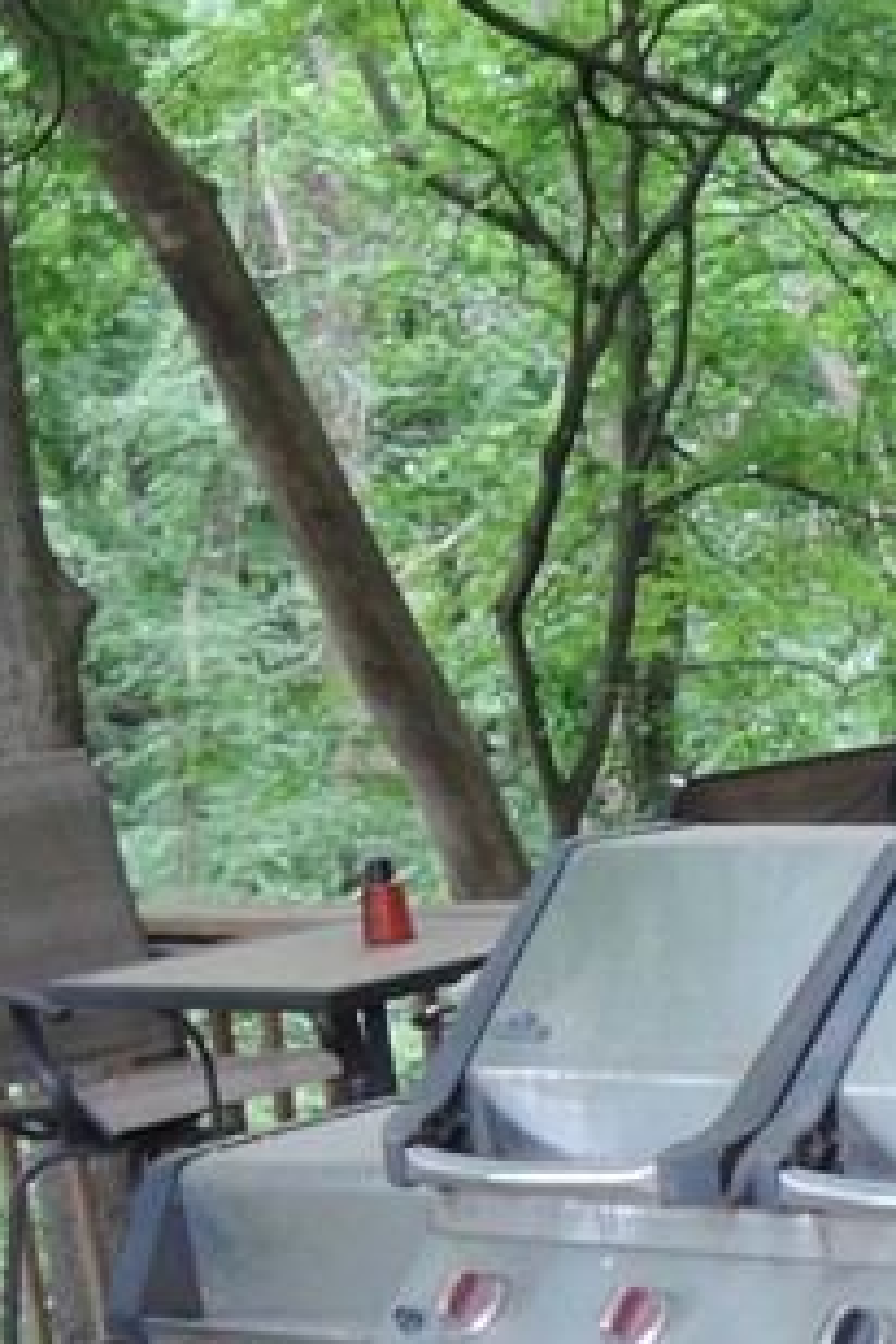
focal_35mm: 107
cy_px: 1079
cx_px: 1783
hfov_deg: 11.5
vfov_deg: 18.9
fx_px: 3994
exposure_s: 1/30
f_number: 3.2
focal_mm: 6.6
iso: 400
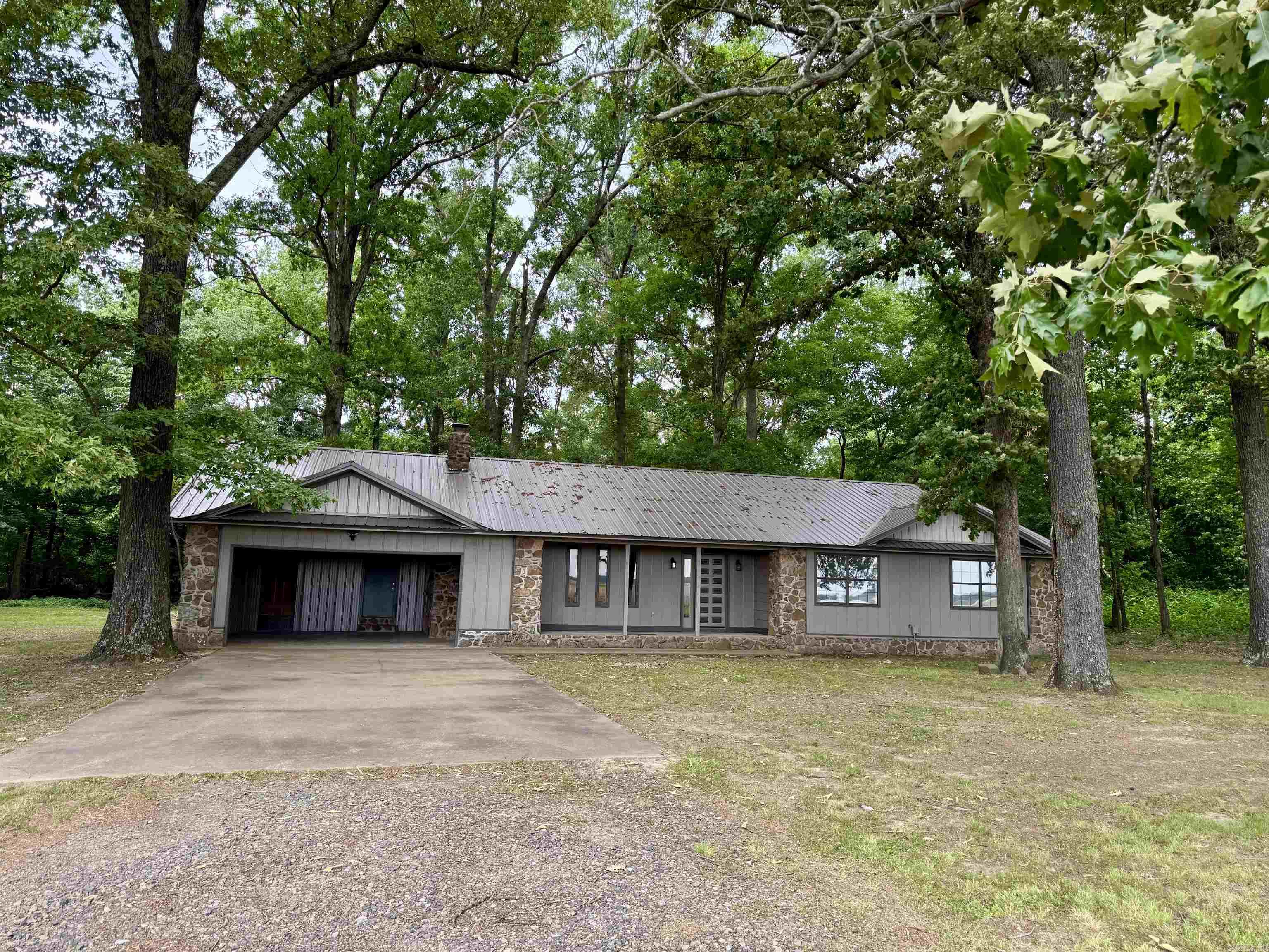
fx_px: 880
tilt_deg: +6.7
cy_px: 476
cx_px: 634
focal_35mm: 24
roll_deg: -1.4
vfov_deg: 56.8
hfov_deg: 71.6
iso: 50
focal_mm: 6.76
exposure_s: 1/134
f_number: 1.78
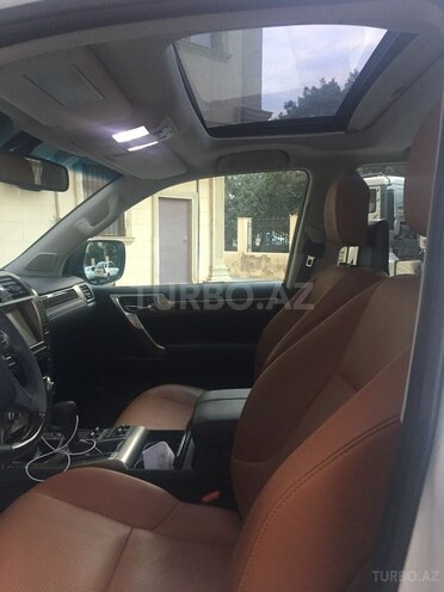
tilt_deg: -6.6
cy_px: 296
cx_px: 222
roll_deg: -0.2
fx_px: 496
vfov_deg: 61.7
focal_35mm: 29
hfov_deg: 48.2
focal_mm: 4.15
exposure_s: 1/33
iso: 200
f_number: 2.2
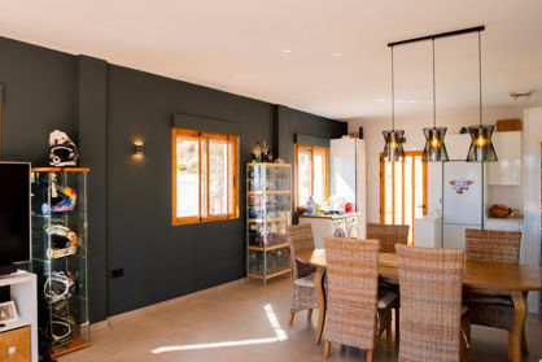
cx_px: 187
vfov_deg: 46.7
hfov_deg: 64.3
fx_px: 419
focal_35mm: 28
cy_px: 179
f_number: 4.5
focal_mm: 11
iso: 100
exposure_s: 1/100
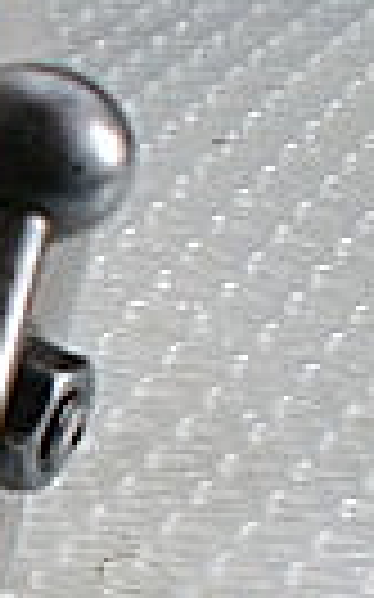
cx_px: -906
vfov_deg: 11.6
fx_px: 2922
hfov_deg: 6.4
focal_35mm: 179
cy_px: 598
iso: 250
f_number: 3.1
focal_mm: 6.3
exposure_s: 1/60
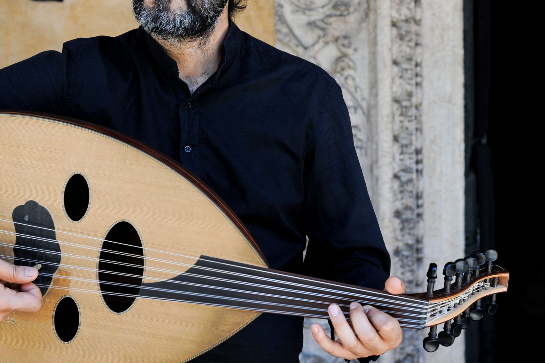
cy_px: 106
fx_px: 1165
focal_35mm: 77
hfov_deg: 26.3
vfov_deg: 17.6
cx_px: 296
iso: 400
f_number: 6.3
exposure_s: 1/125
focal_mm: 50
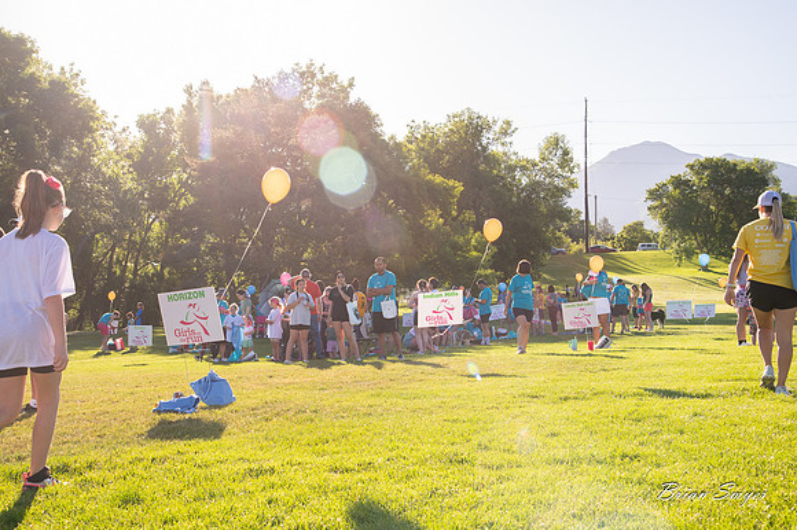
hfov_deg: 41.1
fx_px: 1062
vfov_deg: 28.0
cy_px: 265
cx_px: 398
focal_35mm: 48
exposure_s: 1/400
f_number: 9
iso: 500
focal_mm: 48
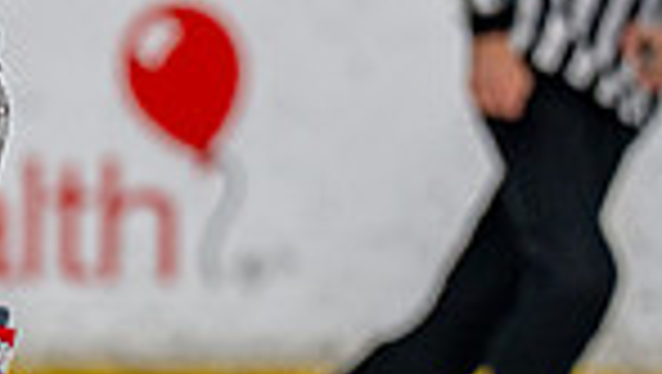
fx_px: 15444
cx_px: -330
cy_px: 371
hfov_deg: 2.5
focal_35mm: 879
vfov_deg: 1.4
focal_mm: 159
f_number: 2.8
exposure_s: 1/1250
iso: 1000
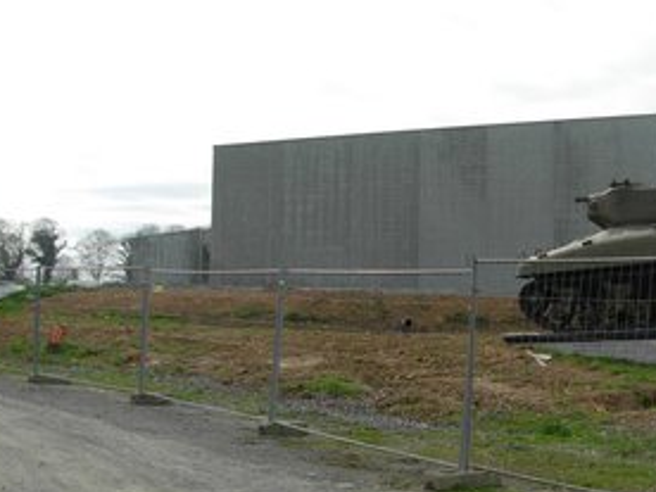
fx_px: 1042
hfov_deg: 34.8
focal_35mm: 55
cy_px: 273
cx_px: 402
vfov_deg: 26.5
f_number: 2.9
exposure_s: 1/939
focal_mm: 6.3
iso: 79
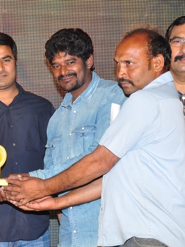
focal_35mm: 144
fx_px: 1026
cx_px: 12
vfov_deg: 13.7
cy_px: 124
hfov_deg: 10.2
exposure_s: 1/125
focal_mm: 66
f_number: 7.1
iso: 500
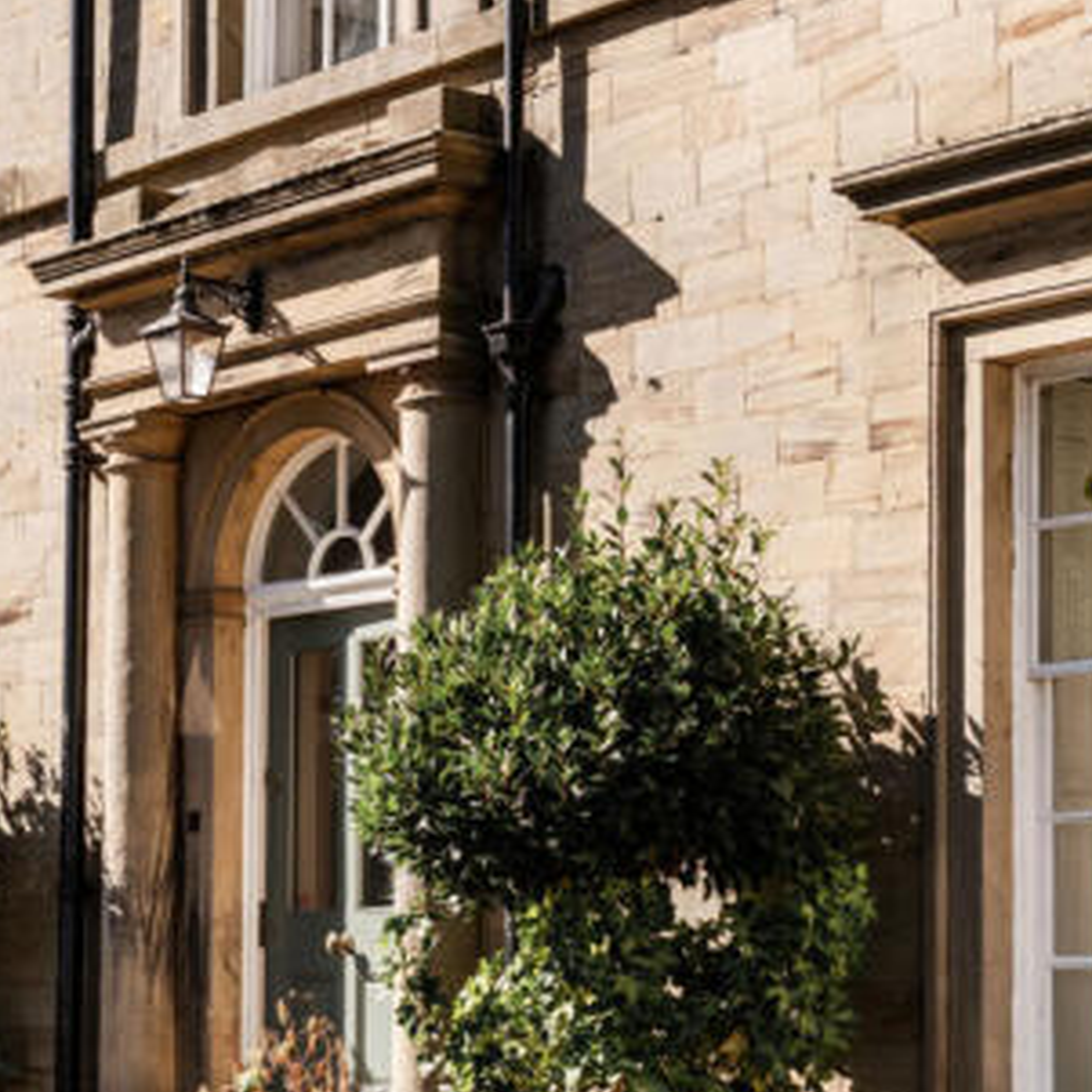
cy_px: 724
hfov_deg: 20.0
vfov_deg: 20.3
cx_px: 125
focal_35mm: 85
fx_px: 3034
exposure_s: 1/640
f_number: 8
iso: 200
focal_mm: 46
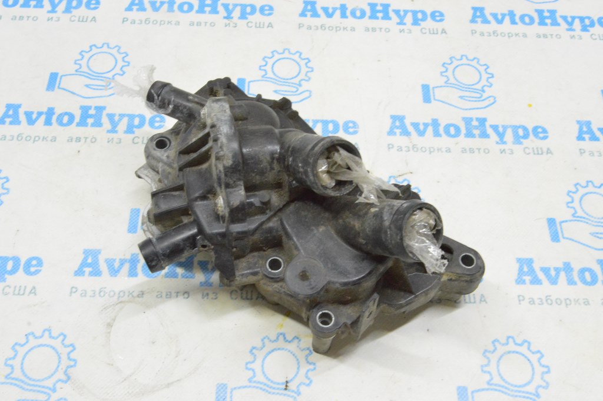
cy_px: 200
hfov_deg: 49.6
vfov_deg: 34.2
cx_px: 302
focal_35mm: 39
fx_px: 653
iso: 6400
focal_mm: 26
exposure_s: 1/15
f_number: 20
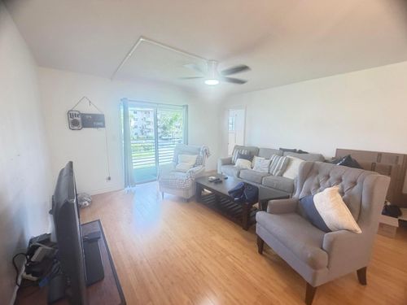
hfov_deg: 102.1
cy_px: 152
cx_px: 204
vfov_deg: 85.7
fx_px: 165
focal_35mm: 14
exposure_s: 1/60
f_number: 2.2
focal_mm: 2.22
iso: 320
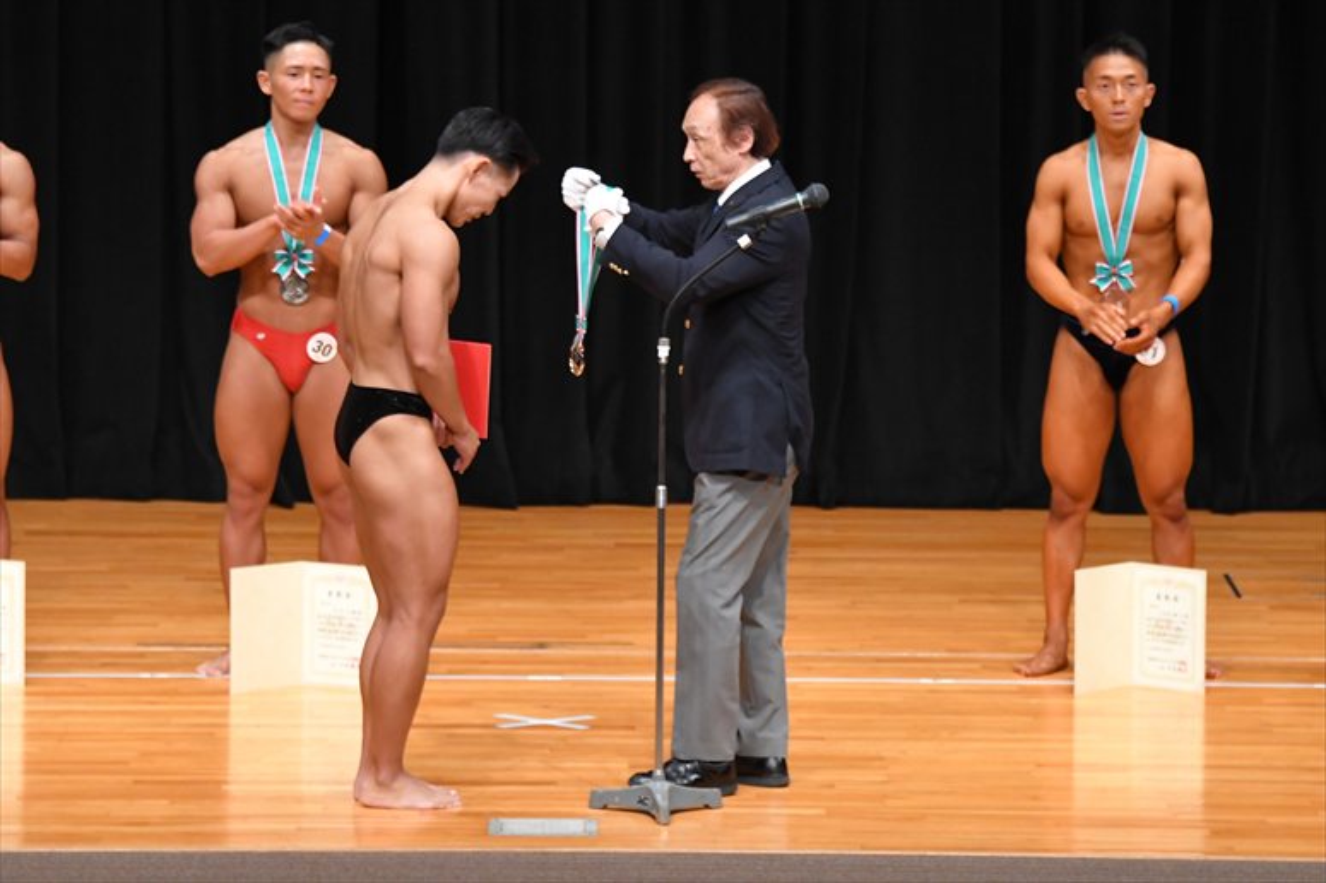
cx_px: 663
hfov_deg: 8.1
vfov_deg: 5.4
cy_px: 442
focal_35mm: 255
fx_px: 9388
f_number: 5.6
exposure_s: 1/400
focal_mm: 170
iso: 4000
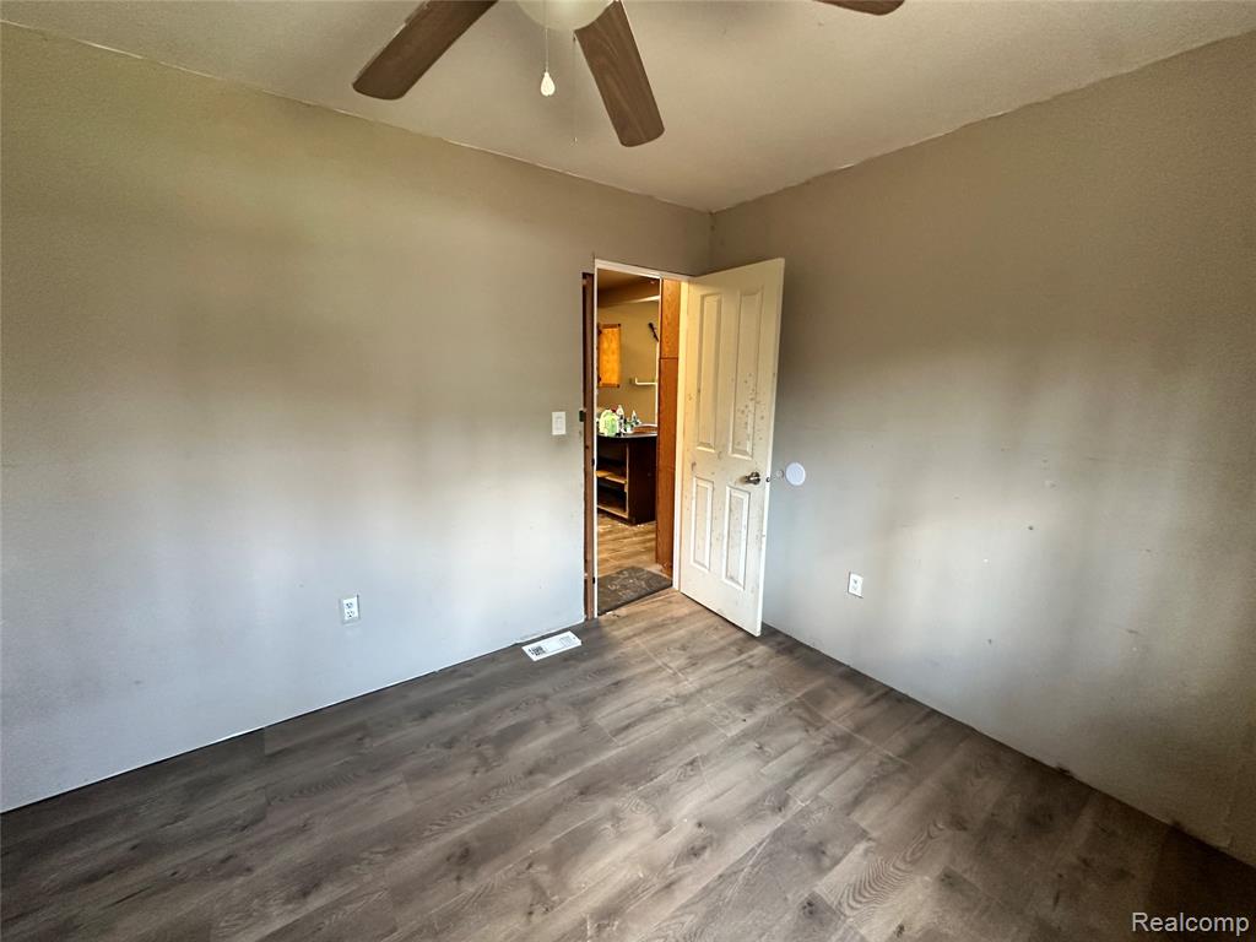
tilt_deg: -6.8
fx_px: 508
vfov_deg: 85.7
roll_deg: -1.0
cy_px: 471
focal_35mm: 14
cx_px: 628
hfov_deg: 102.1
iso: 320
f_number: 2.2
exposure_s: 1/60
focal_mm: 2.22
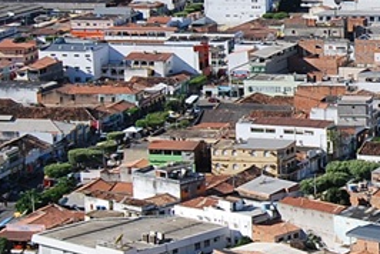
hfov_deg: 12.7
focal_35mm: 158
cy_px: 64
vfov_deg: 8.7
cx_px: 439
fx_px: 1670
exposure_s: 1/320
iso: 100
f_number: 9
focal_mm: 28
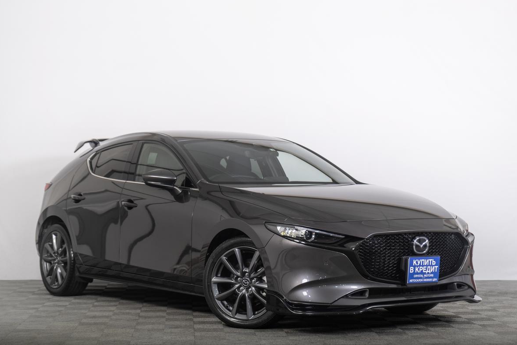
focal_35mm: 71
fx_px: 1020
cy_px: 171
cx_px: 260
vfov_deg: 19.2
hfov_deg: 28.5
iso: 125
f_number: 4
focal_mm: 46.6
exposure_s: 1/125
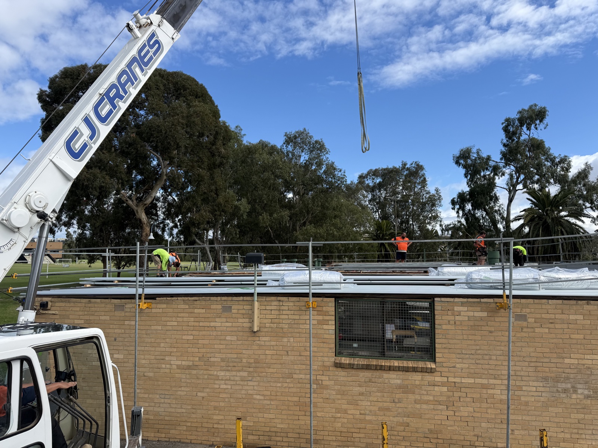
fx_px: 415
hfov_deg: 71.6
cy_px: 224
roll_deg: -0.5
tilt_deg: +5.0
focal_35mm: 24
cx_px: 299
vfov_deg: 56.8
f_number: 1.78
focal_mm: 6.76
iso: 80
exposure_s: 1/3279
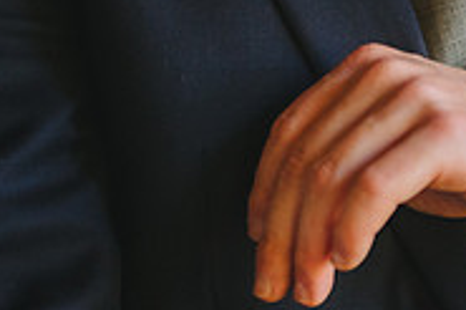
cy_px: 296
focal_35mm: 157
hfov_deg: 12.5
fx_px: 2030
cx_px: 690
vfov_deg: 8.7
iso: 1600
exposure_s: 1/640
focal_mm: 50
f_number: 2.2
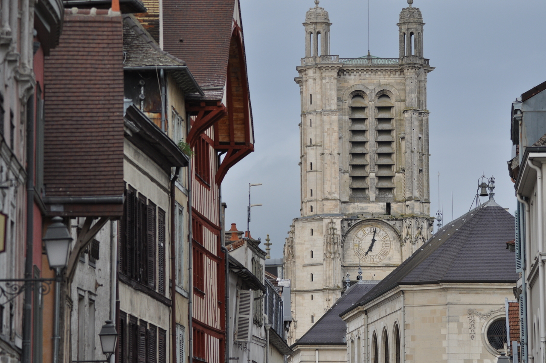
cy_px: 182
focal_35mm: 202
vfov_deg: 6.8
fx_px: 3067
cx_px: 273
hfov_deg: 10.2
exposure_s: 1/640
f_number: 6.3
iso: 400
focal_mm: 135
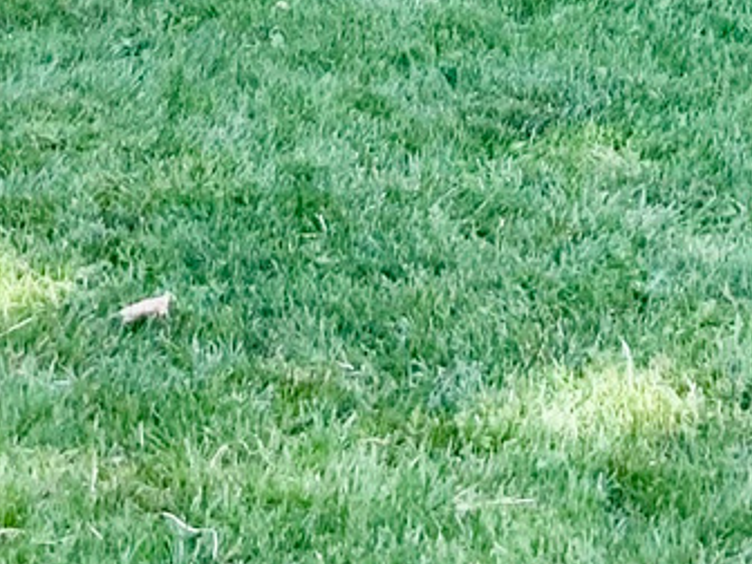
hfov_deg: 11.1
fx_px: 3845
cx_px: 698
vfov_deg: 7.7
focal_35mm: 177
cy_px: -889
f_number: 1.8
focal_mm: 3
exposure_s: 1/335
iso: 16
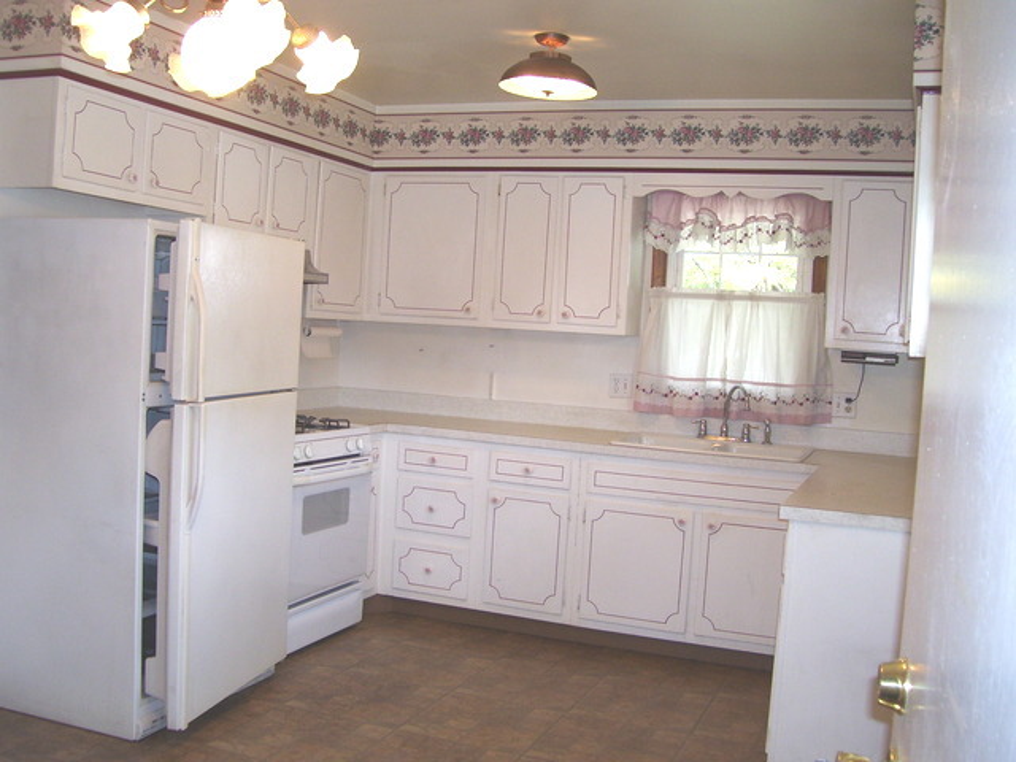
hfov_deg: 50.1
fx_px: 1086
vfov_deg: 38.7
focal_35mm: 37
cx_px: 508
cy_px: 381
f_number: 2.7
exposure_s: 1/60
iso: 125
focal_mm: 6
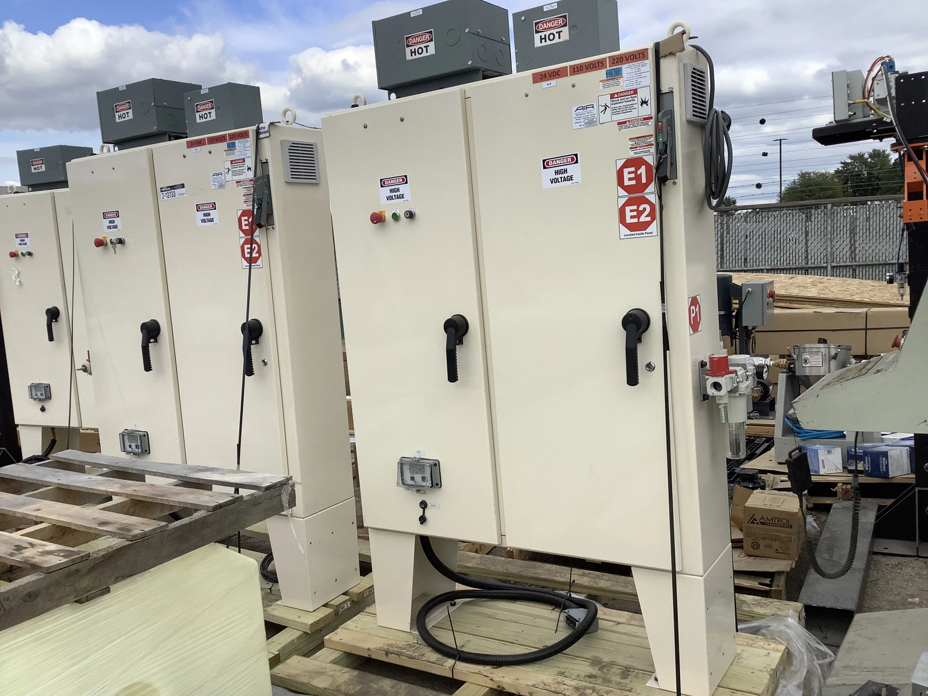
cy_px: 348
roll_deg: +1.7
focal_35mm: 31
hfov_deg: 58.4
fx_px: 831
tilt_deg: -6.0
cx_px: 464
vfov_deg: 45.4
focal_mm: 3.3
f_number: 2.4
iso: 25
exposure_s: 1/1235
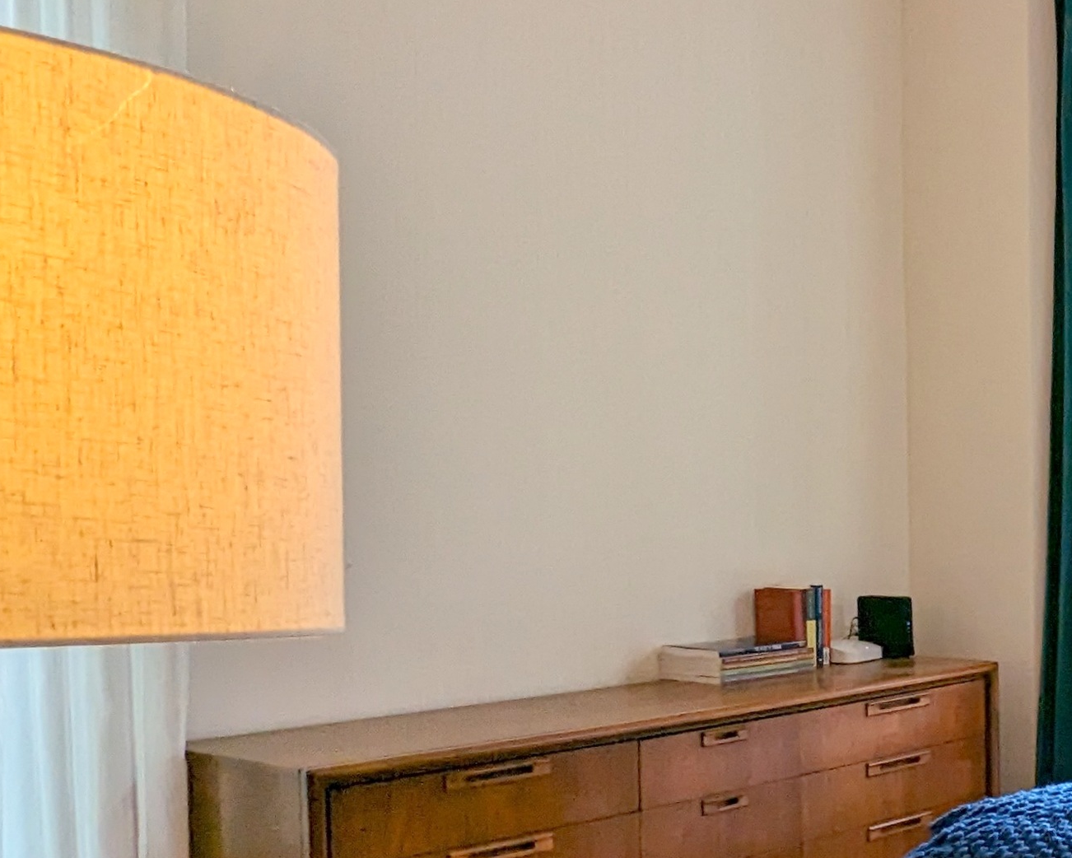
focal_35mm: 49
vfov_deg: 30.6
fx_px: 1555
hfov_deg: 29.0
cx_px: 1472
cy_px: 562
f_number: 2.2
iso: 64
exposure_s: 1/136
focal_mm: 2.35
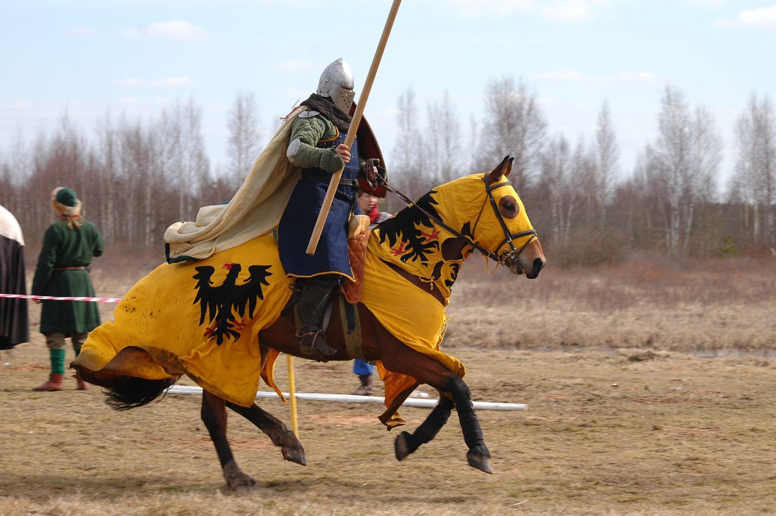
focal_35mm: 142
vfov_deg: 9.6
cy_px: 258
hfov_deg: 14.4
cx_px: 388
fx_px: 3069
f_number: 6.7
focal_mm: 95
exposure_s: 1/500
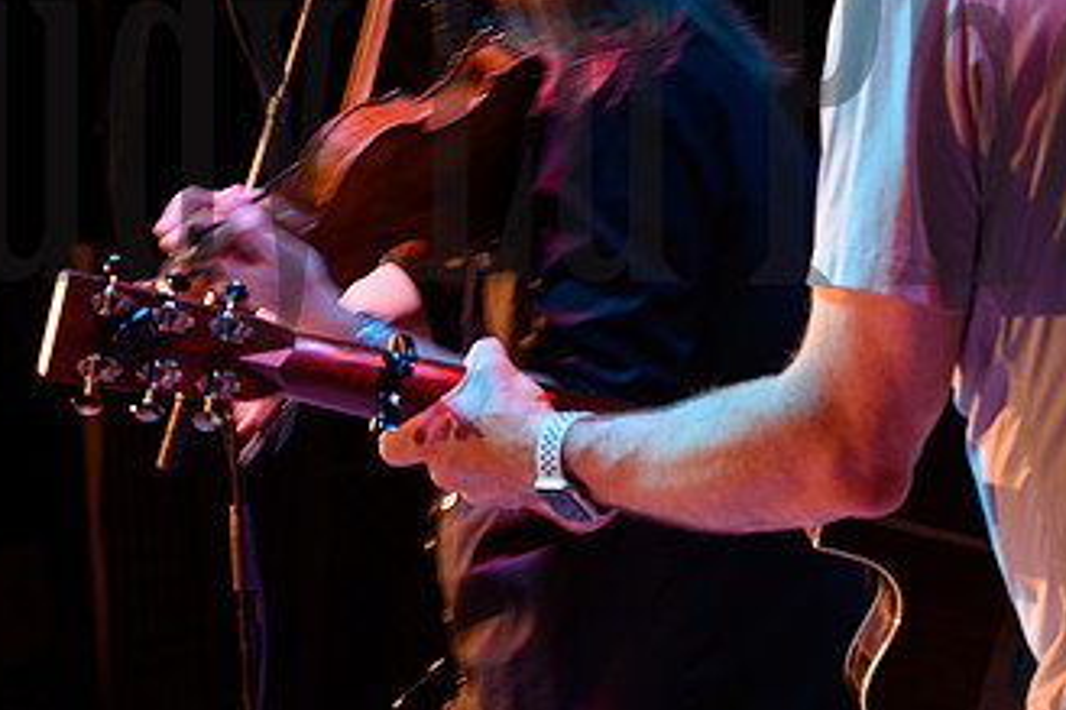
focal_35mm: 273
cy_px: 117
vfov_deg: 5.0
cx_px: 632
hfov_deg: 7.5
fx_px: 8079
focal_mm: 155
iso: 1600
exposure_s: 1/40
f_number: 8
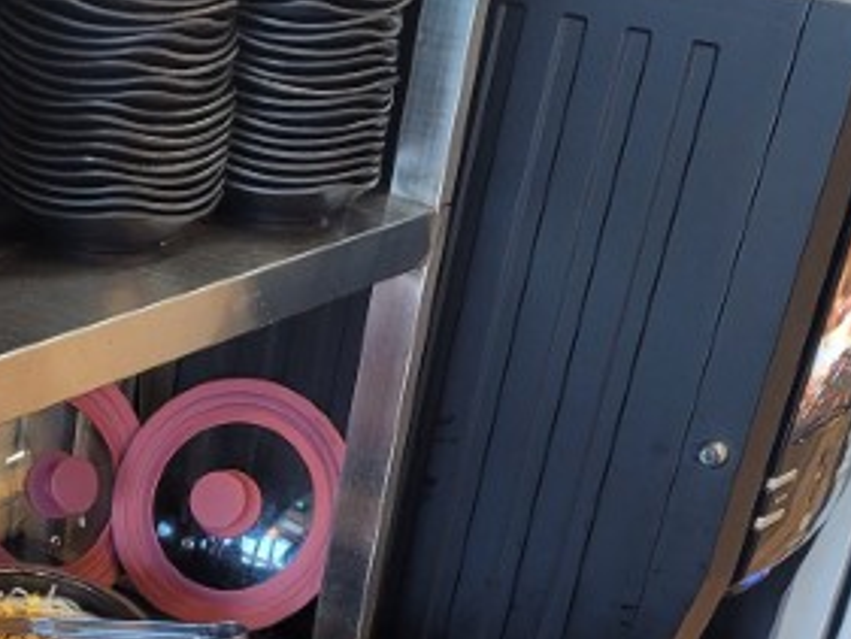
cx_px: -50
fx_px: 1943
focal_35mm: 79
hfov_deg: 23.4
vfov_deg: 18.2
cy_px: 642
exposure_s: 1/60
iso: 200
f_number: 1.8
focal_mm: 5.4
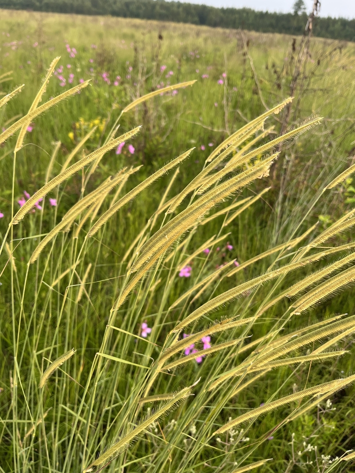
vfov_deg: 67.3
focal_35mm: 26
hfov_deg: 53.1
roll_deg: -5.2
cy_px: 236
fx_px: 356
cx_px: 178
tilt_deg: -30.3
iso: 50
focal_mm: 5.1
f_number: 1.6
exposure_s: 1/467
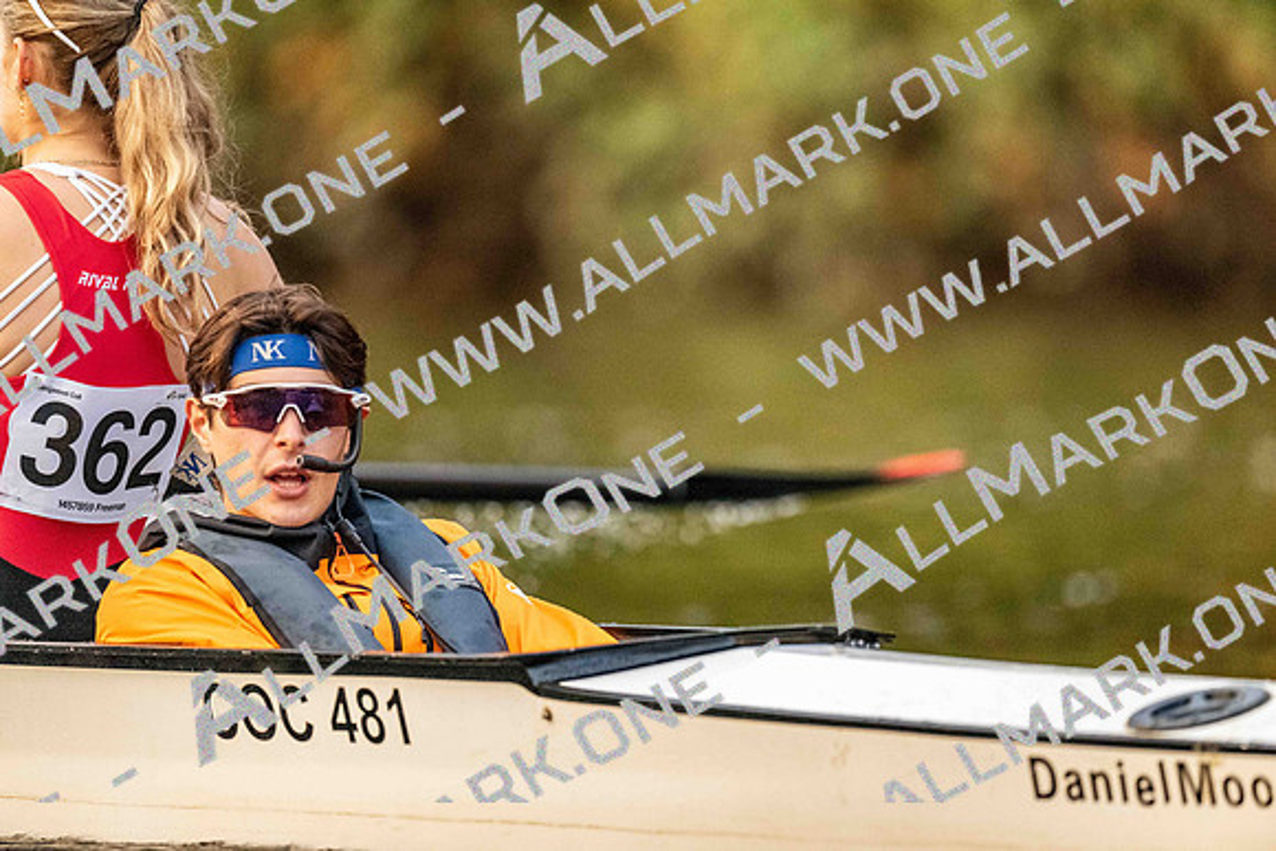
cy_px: 426
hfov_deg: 3.4
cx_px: 638
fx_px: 21271
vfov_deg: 2.3
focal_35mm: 600
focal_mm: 600
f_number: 4
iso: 9000
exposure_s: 1/2500
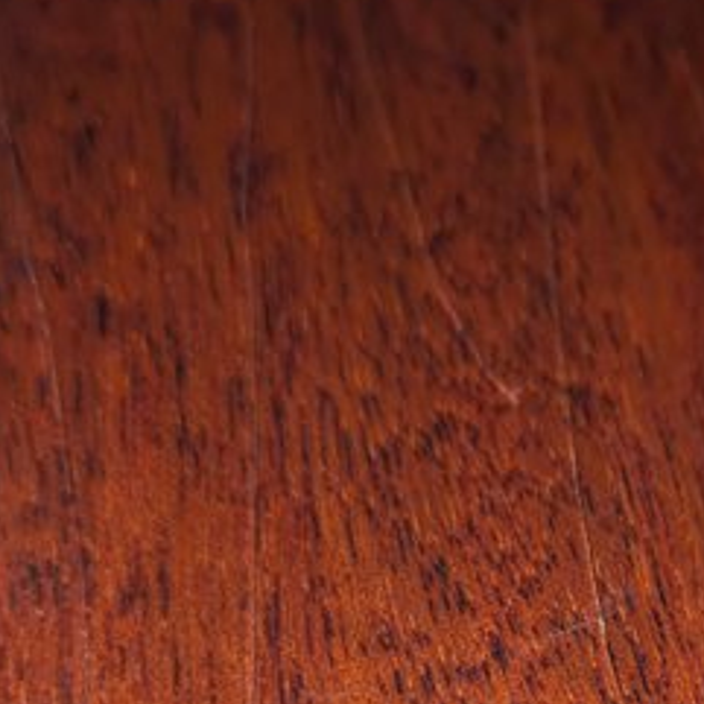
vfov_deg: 24.7
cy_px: 727
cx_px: 568
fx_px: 1519
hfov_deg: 25.6
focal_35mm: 66
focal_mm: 5.43
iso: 164
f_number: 1.89
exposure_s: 1/120
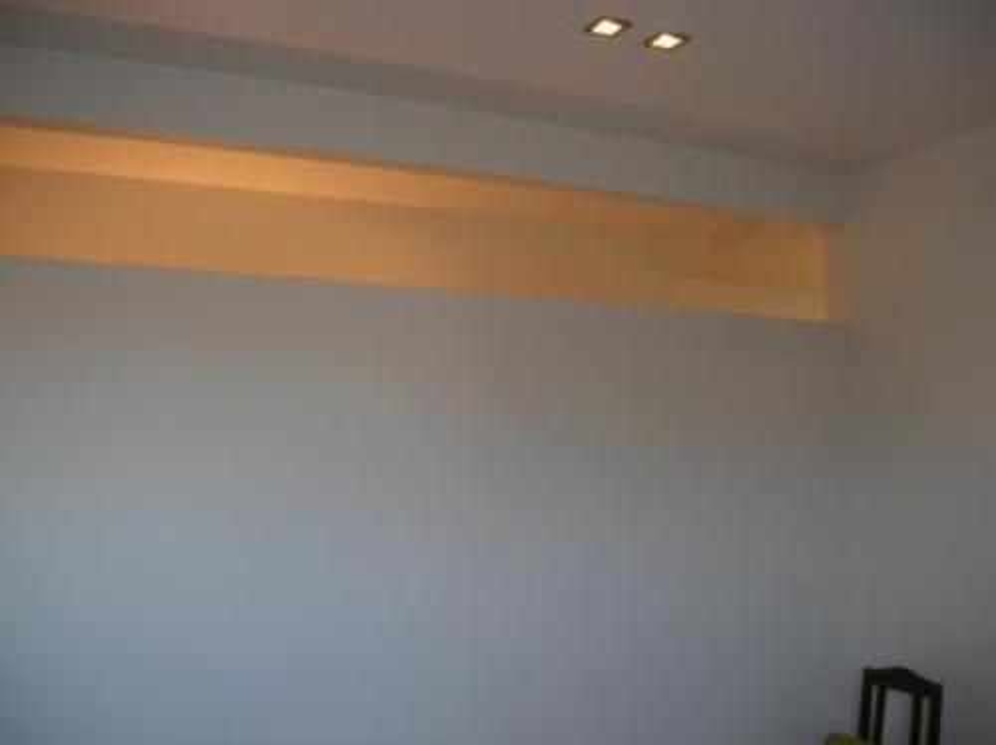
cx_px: 498
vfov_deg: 40.6
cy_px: 372
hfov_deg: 52.7
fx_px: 1006
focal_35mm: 35
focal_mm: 5.8
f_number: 2.8
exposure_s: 1/30
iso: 50
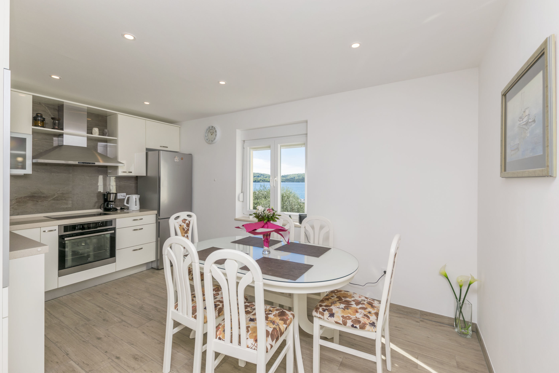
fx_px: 233
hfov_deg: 100.4
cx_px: 280
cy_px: 186
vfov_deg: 77.3
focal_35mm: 15
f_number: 8
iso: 100
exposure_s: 1/160
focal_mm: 10
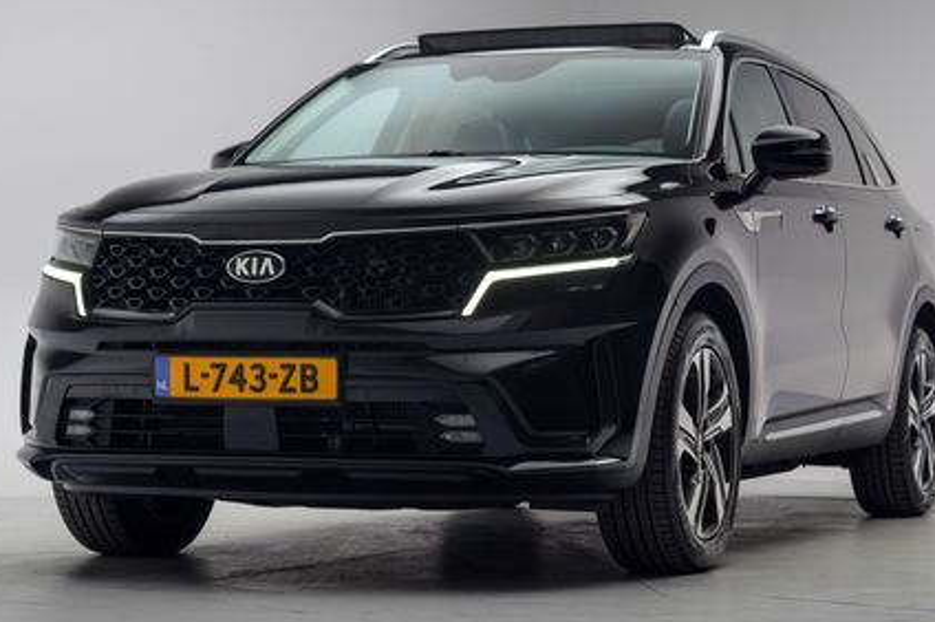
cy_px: 288
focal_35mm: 59
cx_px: 483
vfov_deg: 23.0
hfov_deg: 34.0
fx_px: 1531
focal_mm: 50
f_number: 4
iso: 100
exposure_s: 1/13
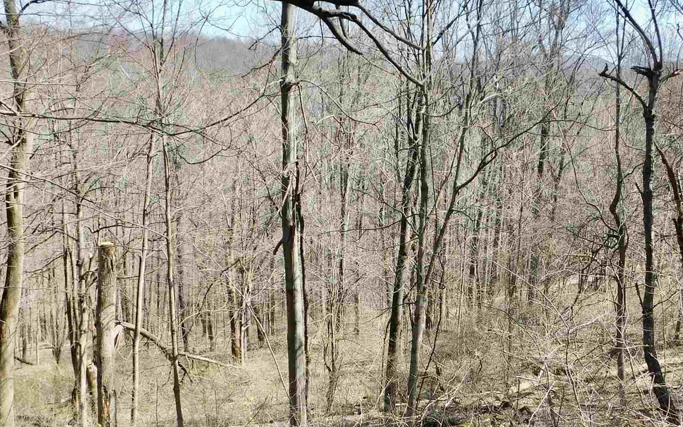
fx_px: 856
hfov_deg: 43.3
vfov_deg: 28.0
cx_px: 403
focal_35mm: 46
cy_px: 243
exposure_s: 1/640
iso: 125
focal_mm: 4
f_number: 3
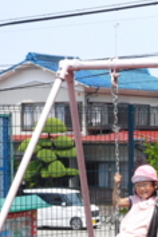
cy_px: 190
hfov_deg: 9.3
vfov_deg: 14.0
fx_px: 961
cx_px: 170
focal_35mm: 146
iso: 125
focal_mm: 11.1
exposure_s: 1/640
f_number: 4.4
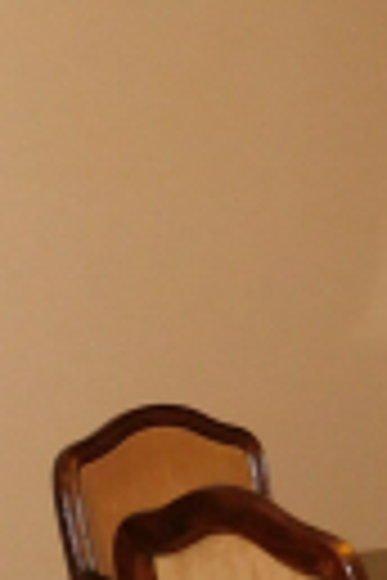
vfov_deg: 16.5
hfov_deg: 10.2
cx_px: 785
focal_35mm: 124
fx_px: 1999
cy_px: 373
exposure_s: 1/30
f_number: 3
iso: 200
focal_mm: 4
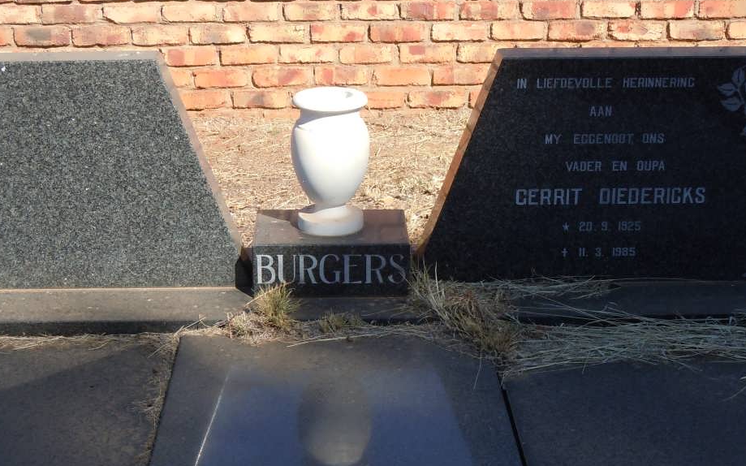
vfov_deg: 18.1
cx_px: 348
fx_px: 1464
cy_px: 210
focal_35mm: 72
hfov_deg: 28.6
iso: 200
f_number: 3.9
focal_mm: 9.3
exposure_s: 1/800
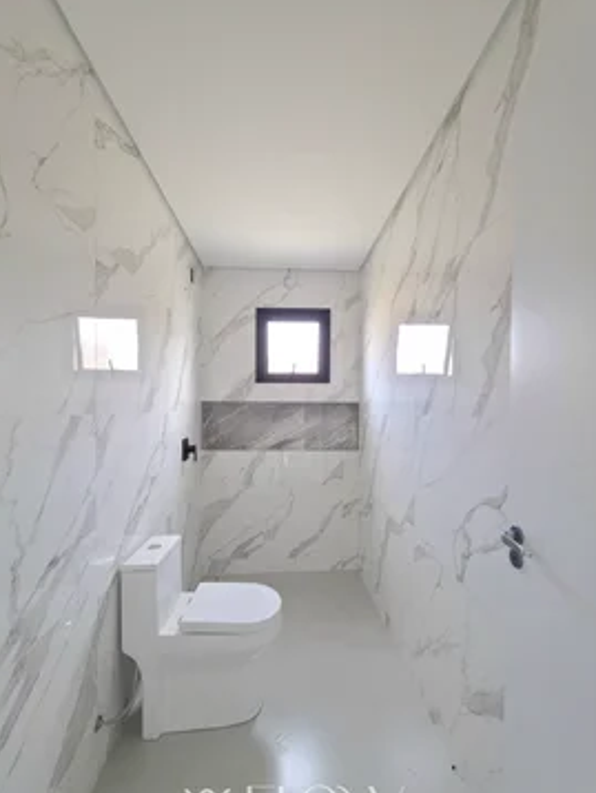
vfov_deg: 101.9
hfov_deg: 85.7
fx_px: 321
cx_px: 295
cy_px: 416
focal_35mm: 14
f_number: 1.9
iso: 80
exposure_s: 1/30
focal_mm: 2.2
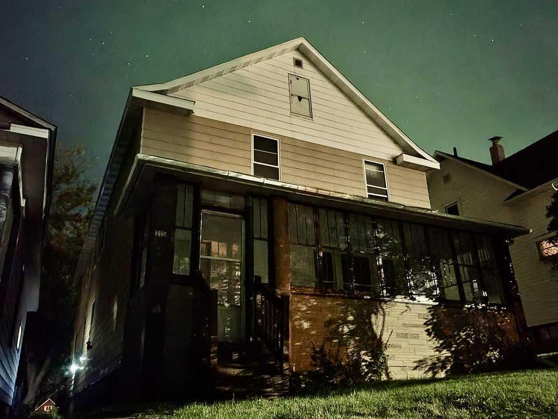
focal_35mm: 28
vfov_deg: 49.7
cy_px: 224
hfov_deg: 63.4
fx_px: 451
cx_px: 284
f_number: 1.8
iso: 3200
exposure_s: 1/2
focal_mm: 5
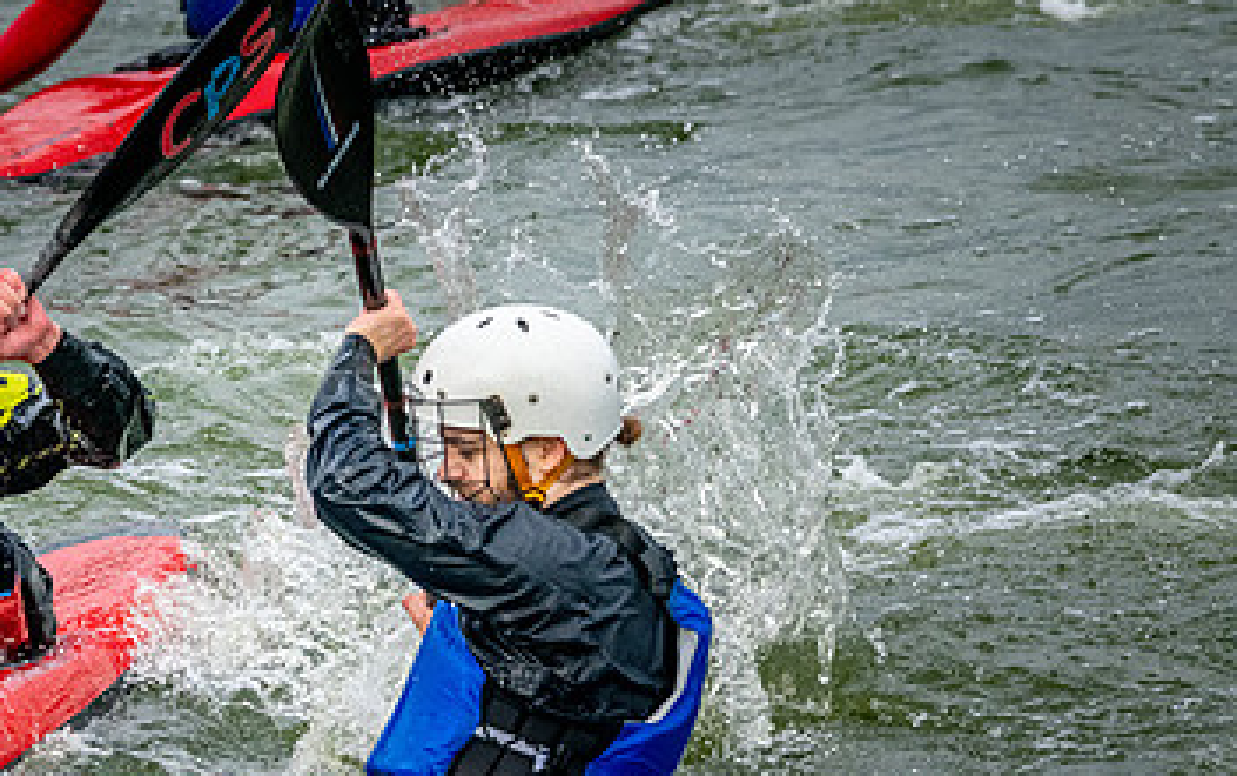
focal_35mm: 439
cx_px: 301
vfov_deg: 3.0
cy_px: 606
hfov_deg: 4.8
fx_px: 14812
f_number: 8
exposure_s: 1/2000
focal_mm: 250
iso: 3200
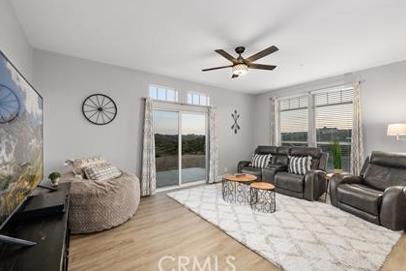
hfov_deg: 100.4
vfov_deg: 77.3
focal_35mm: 15
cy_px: 134
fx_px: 169
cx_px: 198
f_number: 8
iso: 500
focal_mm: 14
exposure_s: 1/3
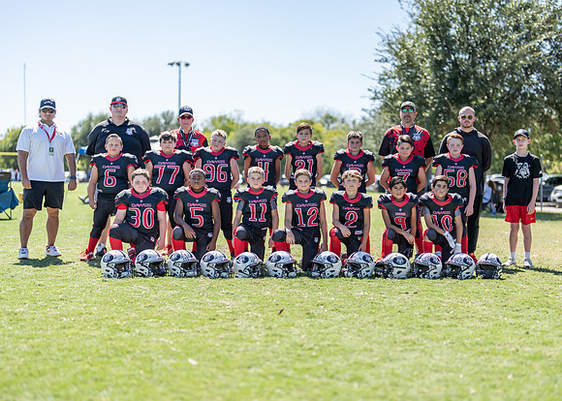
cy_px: 215
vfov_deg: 24.1
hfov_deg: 33.3
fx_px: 938
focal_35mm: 59
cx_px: 312
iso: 100
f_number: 1.2
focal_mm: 50
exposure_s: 1/4000
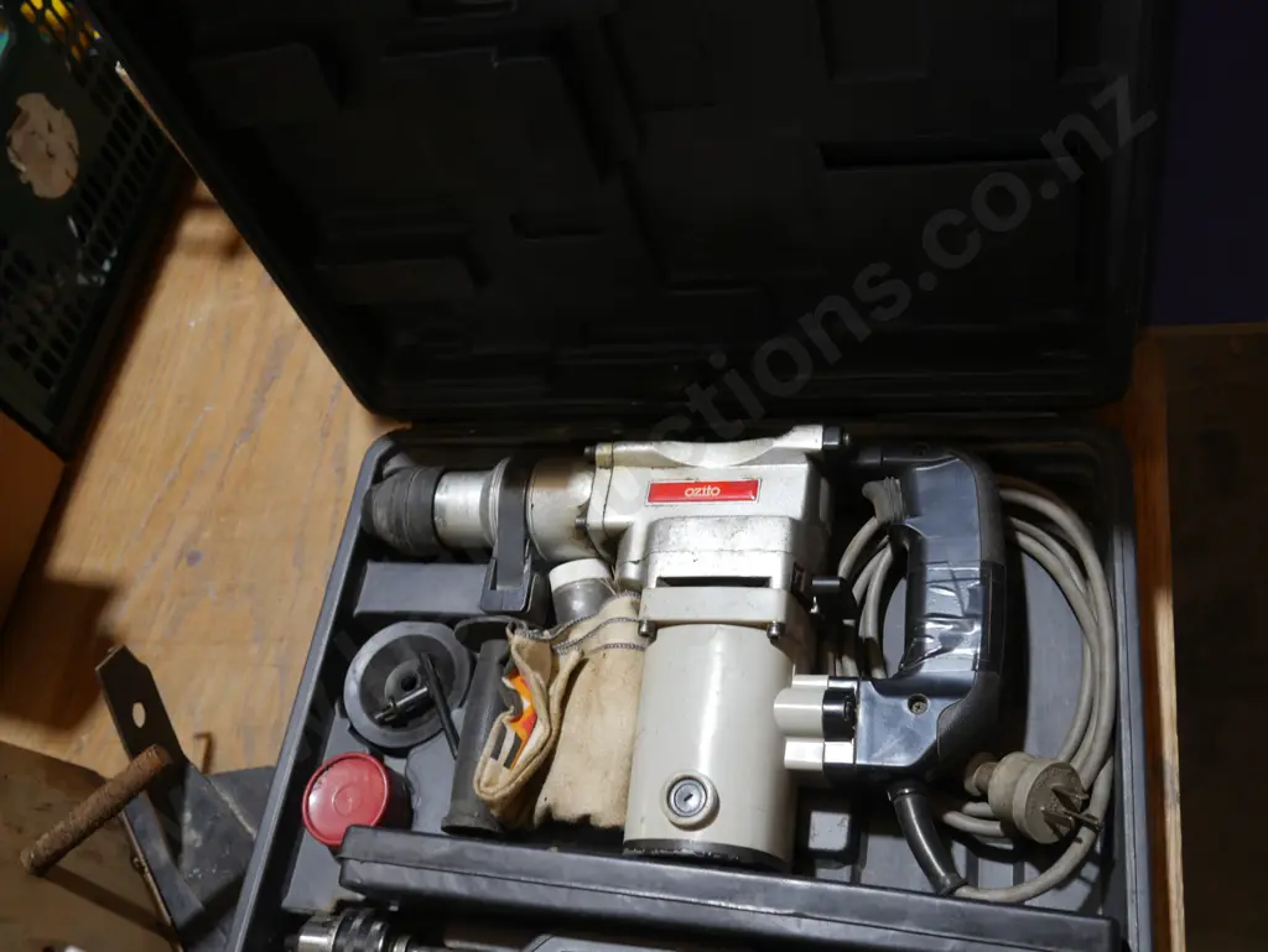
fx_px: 1246
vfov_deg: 41.8
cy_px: 476
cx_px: 634
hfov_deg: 53.9
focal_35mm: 34
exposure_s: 1/60
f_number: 4
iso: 250
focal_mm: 17
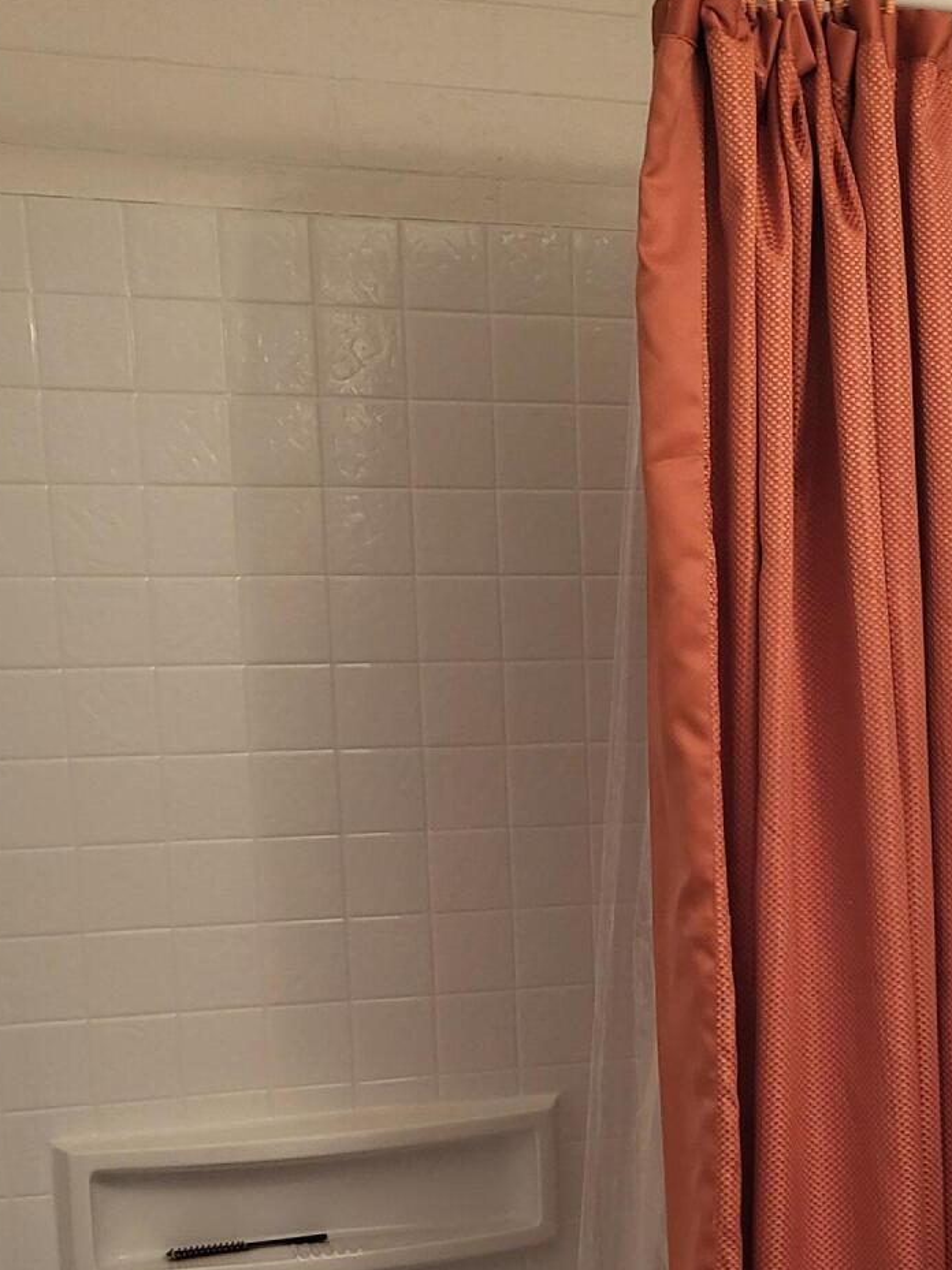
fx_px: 2055
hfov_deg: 25.4
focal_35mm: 56
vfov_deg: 33.3
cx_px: 830
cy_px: 1029
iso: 320
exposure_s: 1/40
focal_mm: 4.25
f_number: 1.8
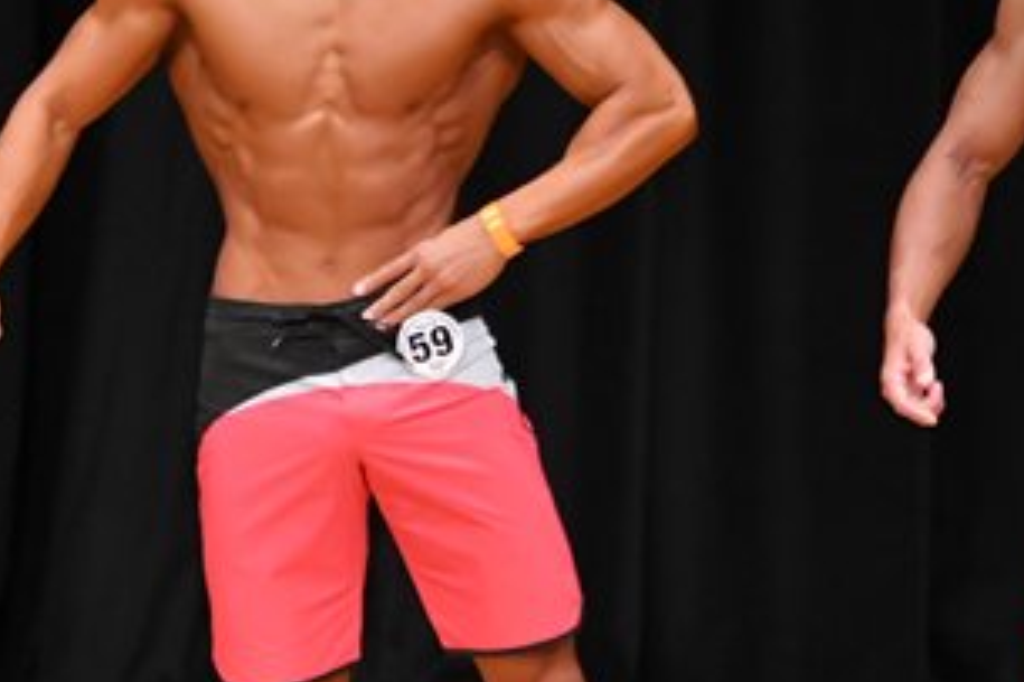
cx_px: -106
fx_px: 20582
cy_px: 326
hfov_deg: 2.8
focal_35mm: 724
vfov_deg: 1.9
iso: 4000
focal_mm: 190
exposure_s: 1/400
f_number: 5.6
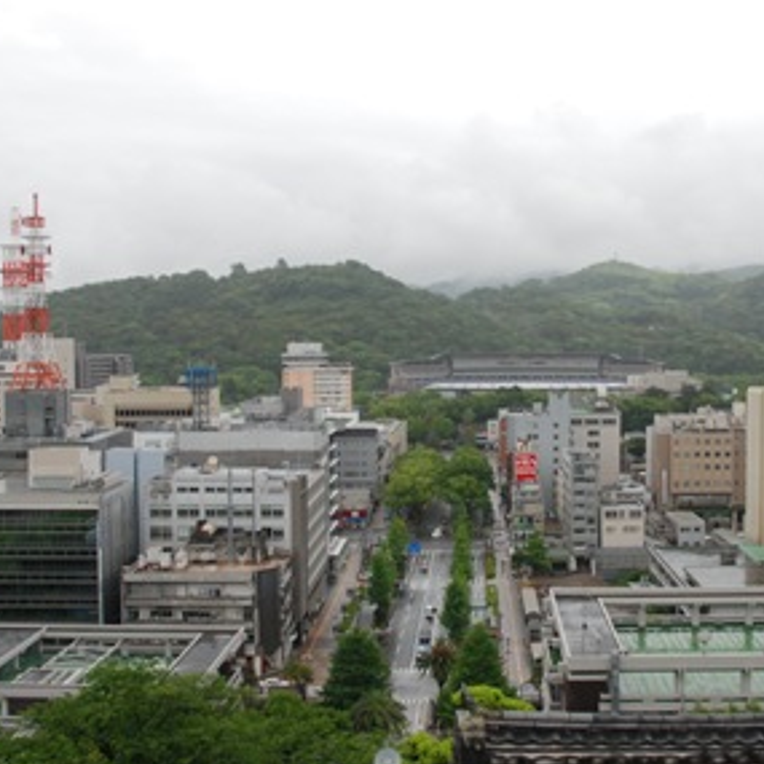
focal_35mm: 43
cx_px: 474
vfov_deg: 39.2
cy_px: 377
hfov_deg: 38.9
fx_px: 1074
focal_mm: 20
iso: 320
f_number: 7.1
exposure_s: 1/400
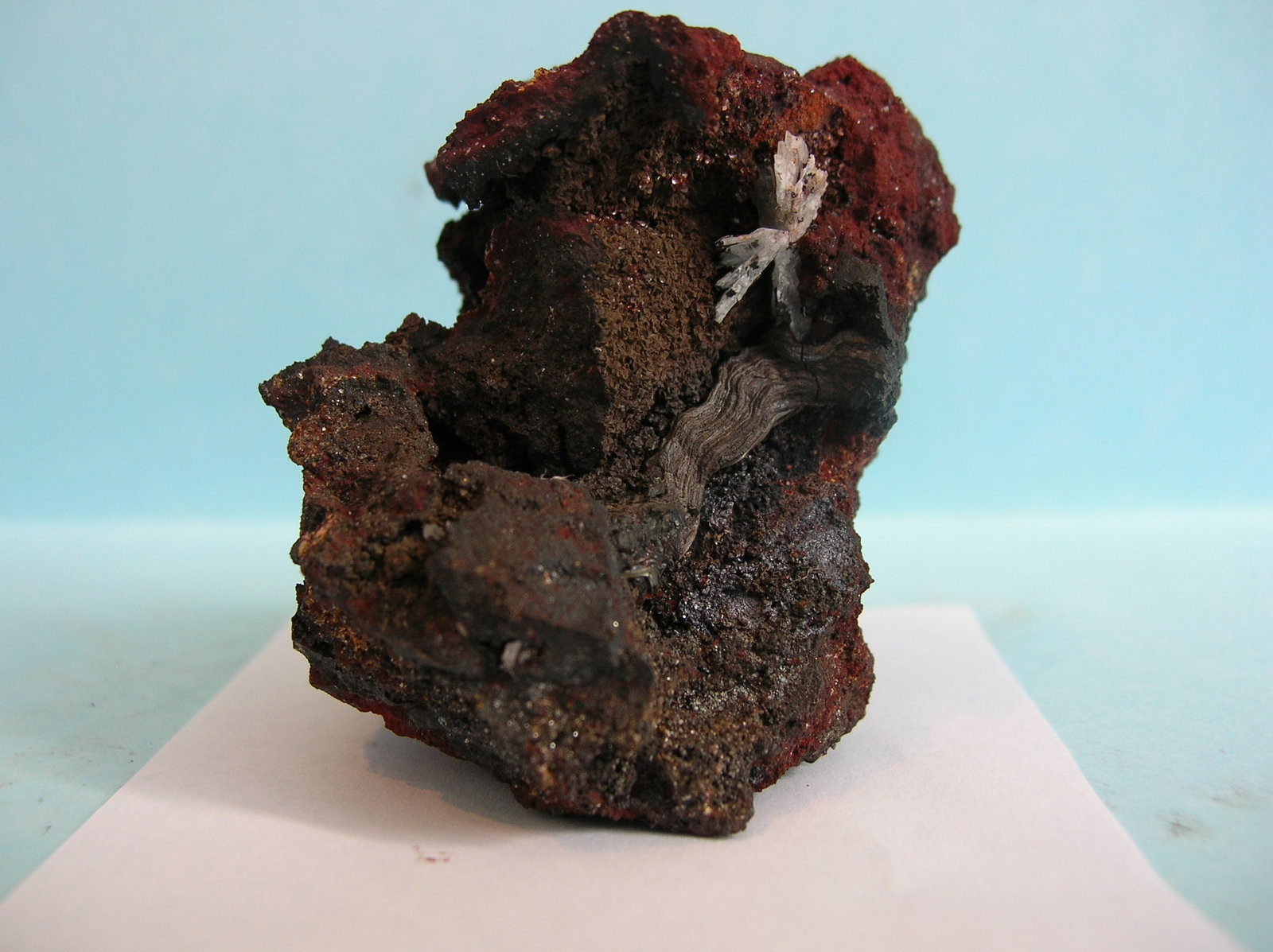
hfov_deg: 51.4
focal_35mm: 36
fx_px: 1323
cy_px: 476
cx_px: 636
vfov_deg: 39.6
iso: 50
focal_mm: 6
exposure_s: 1/13.5
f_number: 2.7
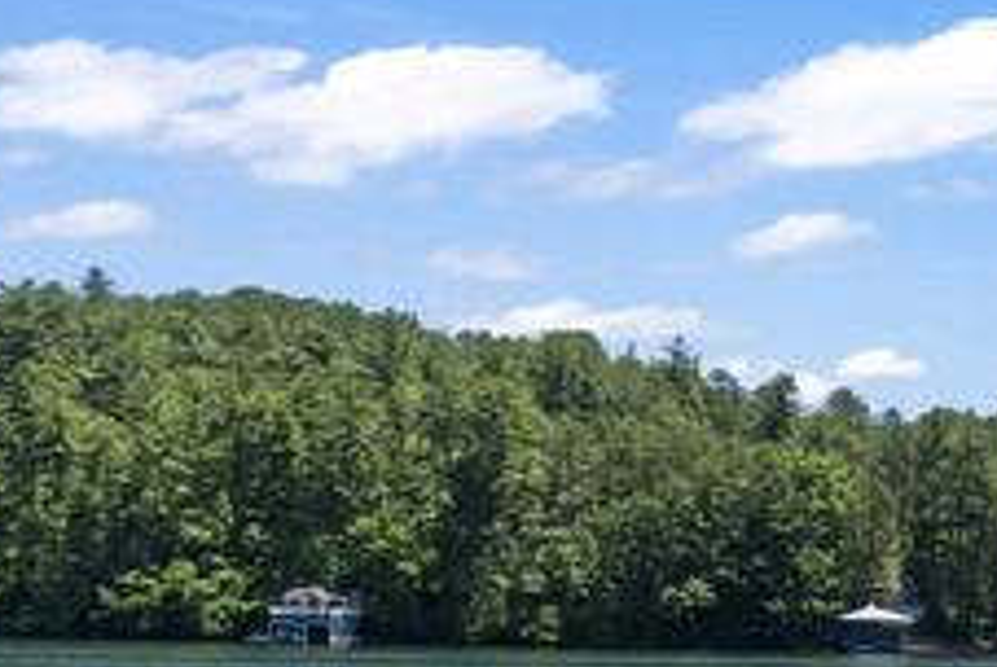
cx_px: 1291
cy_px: 663
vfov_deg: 22.3
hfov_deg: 28.2
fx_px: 1630
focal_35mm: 59
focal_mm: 11
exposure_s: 1/2000
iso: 250
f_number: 4.5
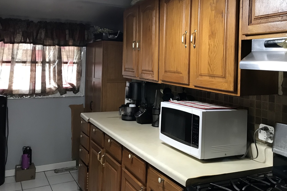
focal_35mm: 35
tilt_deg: +1.0
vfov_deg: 37.5
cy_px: 64
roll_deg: -1.9
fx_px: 279
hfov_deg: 54.3
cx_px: 163
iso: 50
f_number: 1.8
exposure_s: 1/15
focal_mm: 3.99
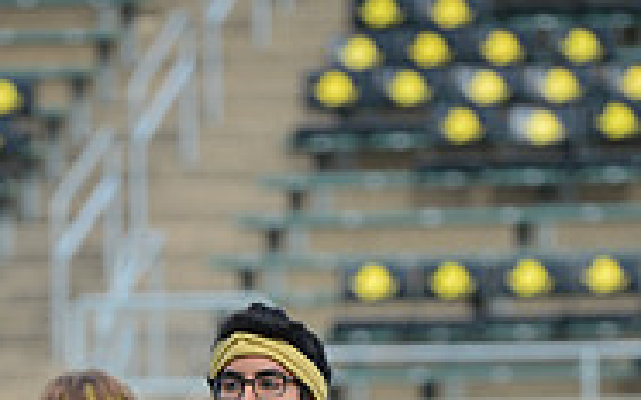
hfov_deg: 3.2
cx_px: 257
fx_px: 11593
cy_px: 766
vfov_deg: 2.0
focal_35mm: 664
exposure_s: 1/1000
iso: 200
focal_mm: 270
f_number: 5.6
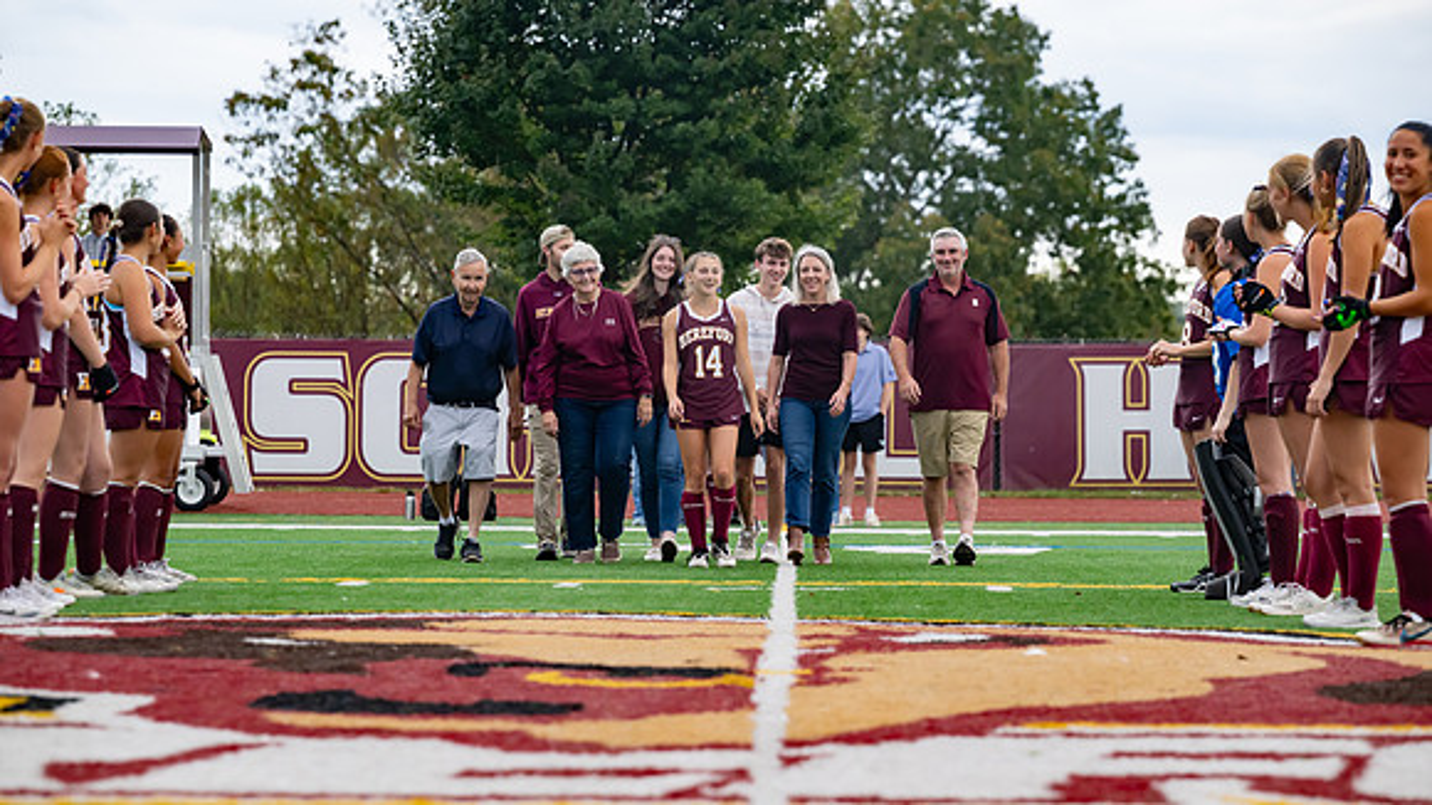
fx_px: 5047
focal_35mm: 133
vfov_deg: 9.1
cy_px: 437
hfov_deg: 16.1
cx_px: 707
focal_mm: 125
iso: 1250
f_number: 4.5
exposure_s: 1/640
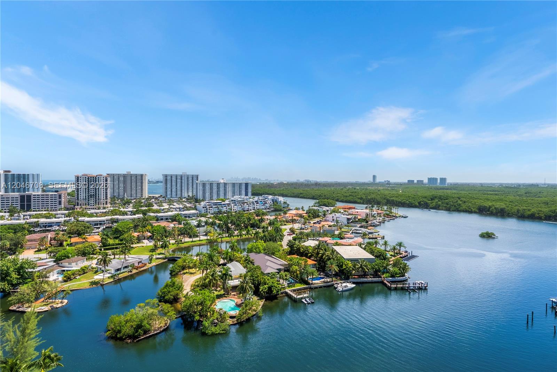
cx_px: 278
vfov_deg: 67.4
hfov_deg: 90.0
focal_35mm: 18
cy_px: 186
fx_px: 279
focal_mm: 18
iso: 100
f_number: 8
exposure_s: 1/500
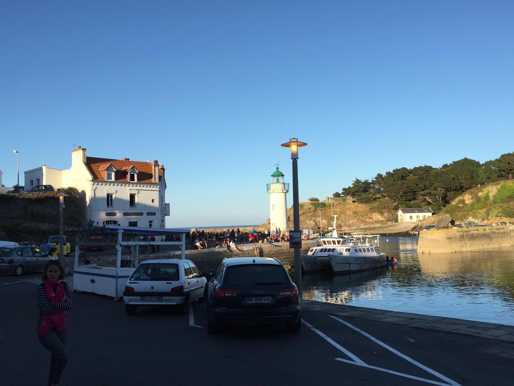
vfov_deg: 44.2
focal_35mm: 32
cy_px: 200
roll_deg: +2.8
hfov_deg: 56.8
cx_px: 271
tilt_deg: +4.2
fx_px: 475
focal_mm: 4.15
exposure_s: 1/1412
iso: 32
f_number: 2.2
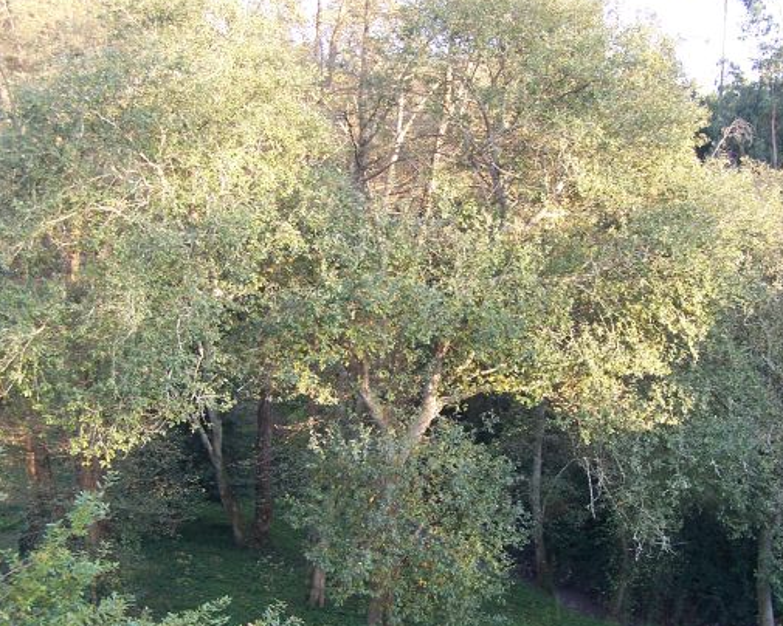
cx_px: 443
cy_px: 350
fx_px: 1089
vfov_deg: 32.1
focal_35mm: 47
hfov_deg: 39.5
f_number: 2.8
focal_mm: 6.3
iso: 80
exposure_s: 1/30
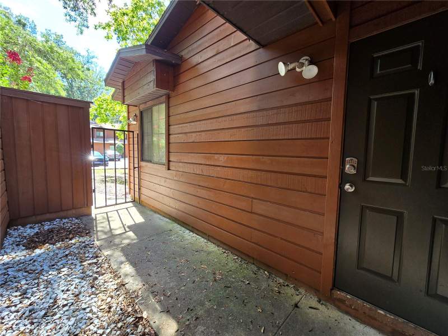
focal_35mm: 13
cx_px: 224
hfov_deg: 106.2
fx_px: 168
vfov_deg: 89.9
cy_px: 168
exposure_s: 1/120
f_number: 2.2
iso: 64
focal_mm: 2.2
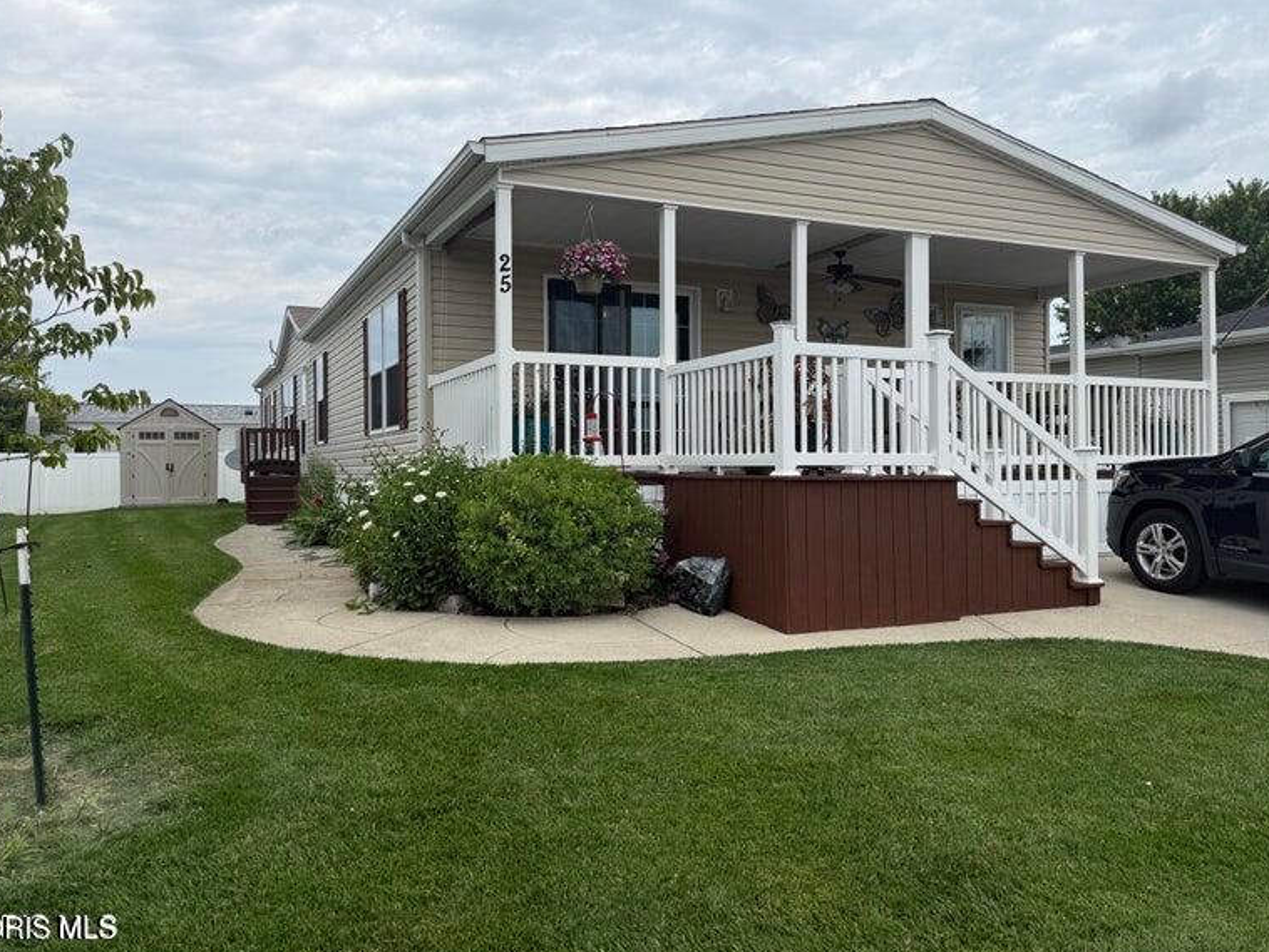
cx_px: 665
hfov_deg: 65.3
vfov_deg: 51.3
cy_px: 440
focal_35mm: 27
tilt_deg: +1.4
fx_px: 990
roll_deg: +0.8
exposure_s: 1/5319
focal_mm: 6.76
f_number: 1.78
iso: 80
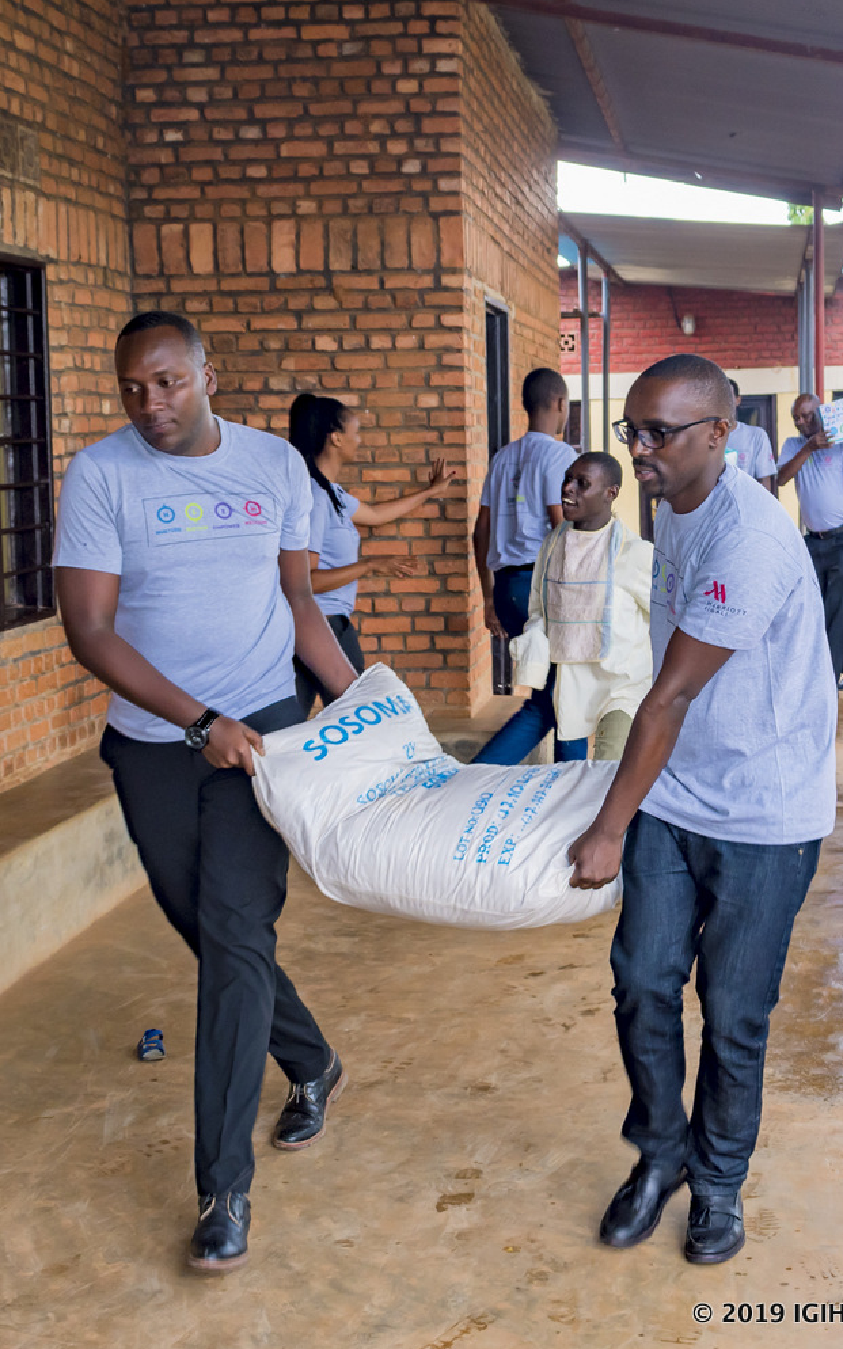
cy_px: 602
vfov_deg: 37.5
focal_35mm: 54
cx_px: 604
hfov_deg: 23.8
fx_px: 1986
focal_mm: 20
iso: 200
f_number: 5.6
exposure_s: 1/125
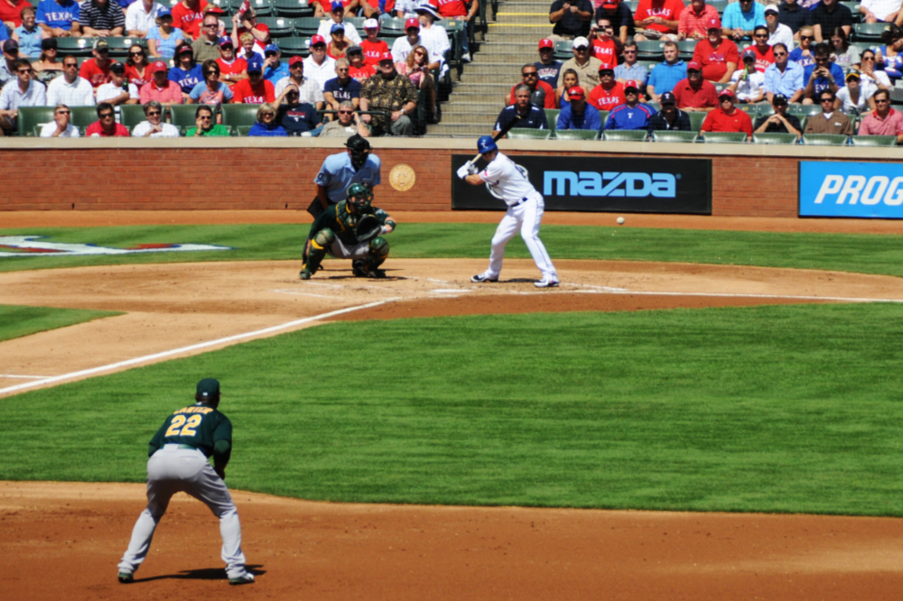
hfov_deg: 6.9
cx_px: 452
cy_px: 300
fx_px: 7522
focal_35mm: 300
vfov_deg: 4.6
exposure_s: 1/2000
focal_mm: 200
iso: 320
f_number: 5.6
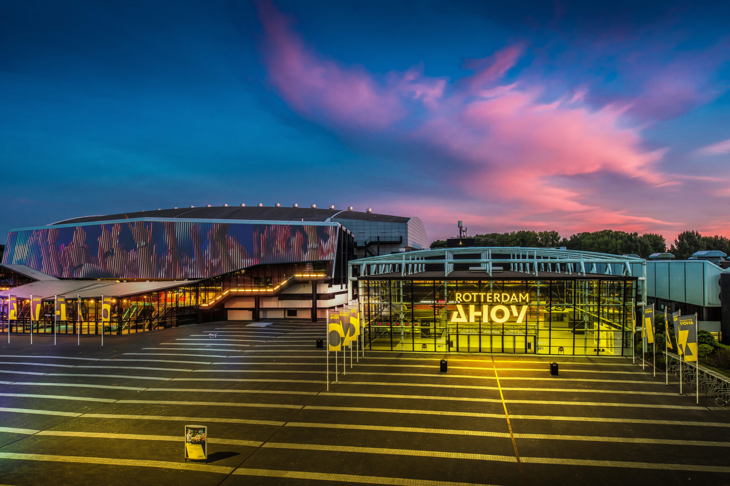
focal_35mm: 24
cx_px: 365
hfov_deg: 73.7
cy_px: 243
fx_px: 487
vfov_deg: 53.1
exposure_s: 1/2.5
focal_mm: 24
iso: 400
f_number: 11
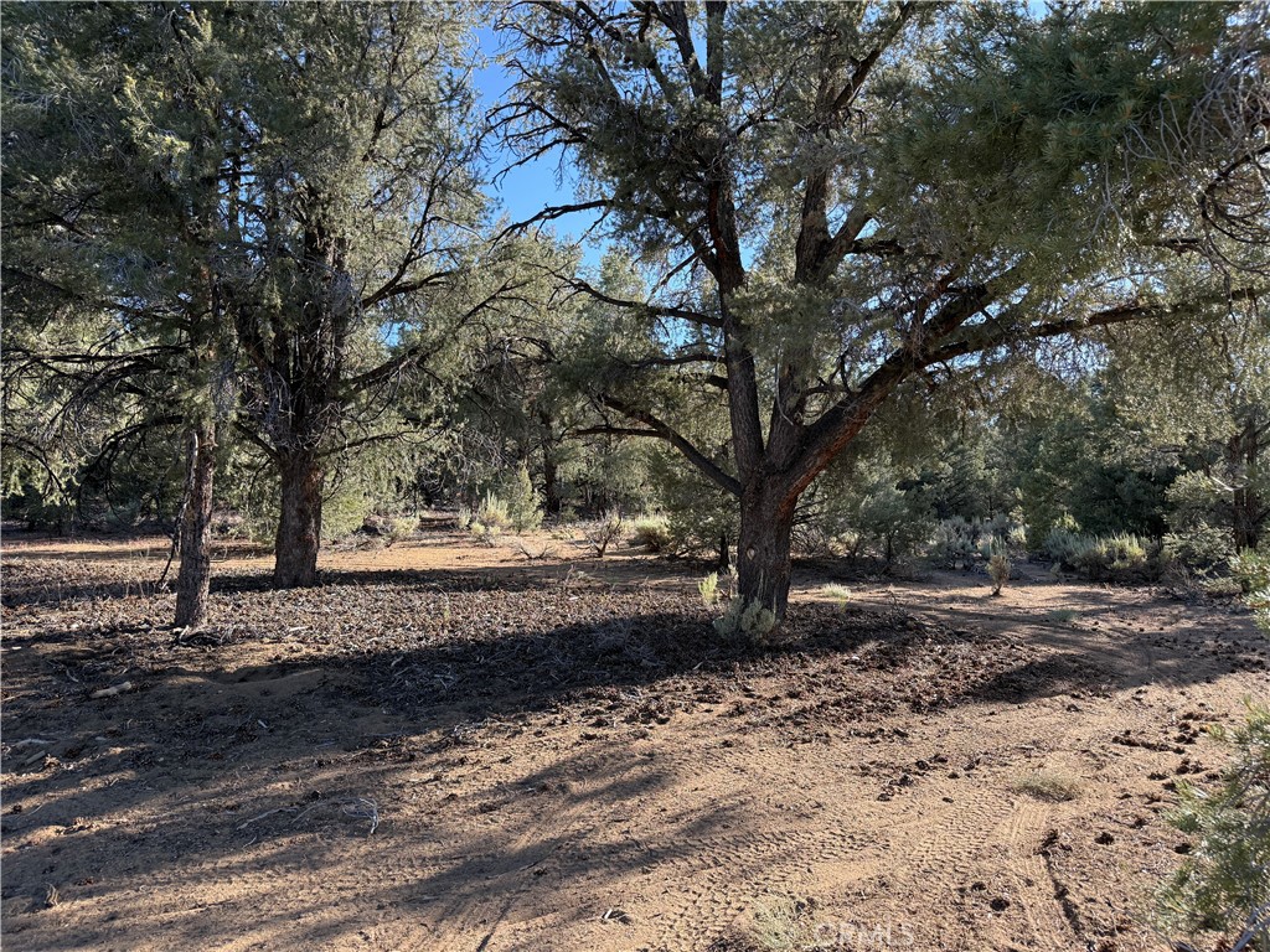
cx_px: 635
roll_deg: -1.9
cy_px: 476
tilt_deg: +6.8
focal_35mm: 24
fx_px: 881
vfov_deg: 56.8
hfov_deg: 71.6
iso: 100
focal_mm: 6.76
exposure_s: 1/1122
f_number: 1.78
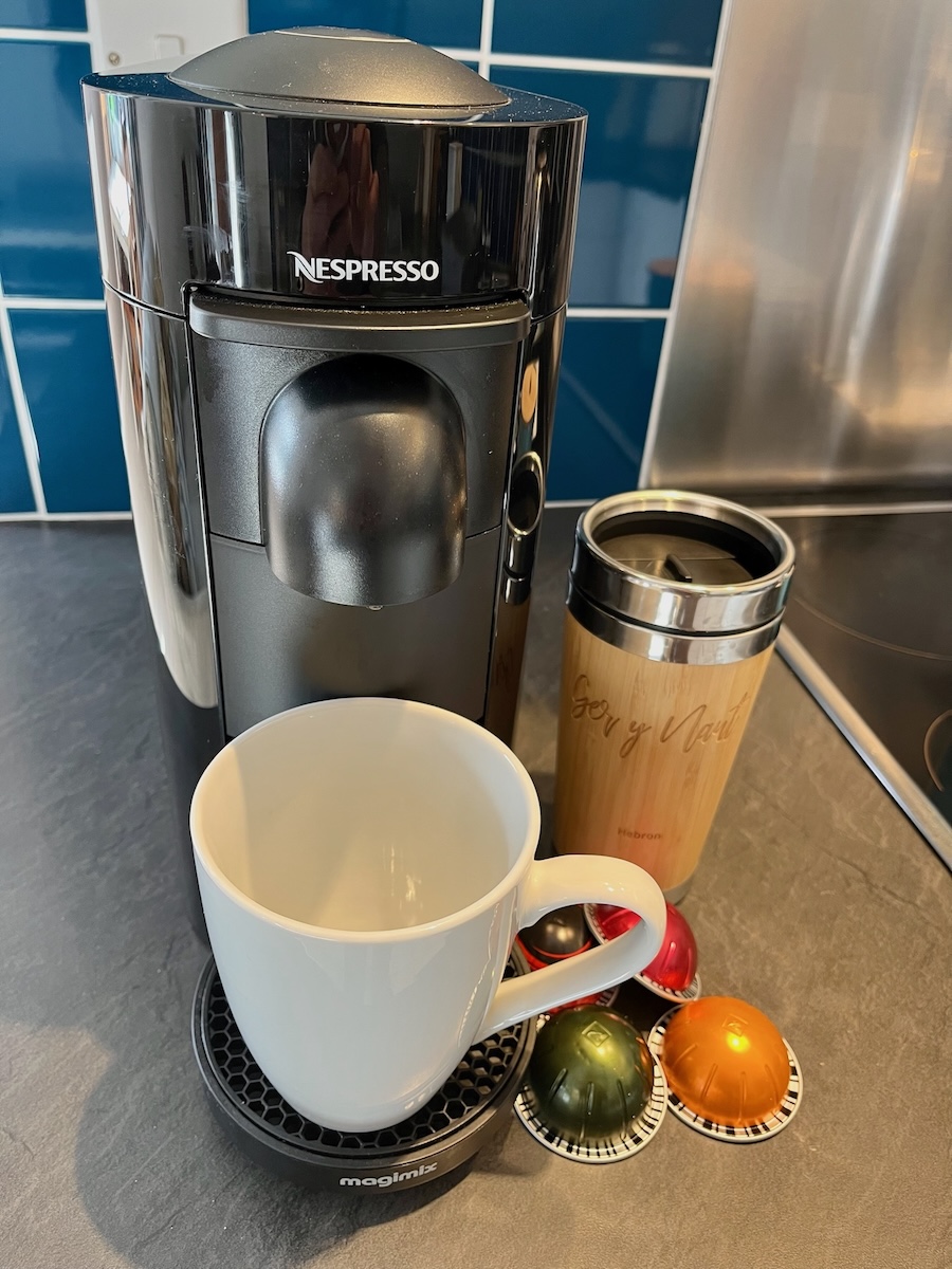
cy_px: 634
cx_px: 476
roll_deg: -3.8
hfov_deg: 53.1
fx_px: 953
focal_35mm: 26
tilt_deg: -33.6
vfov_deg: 67.3
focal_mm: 5.1
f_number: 1.6
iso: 125
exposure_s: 1/50
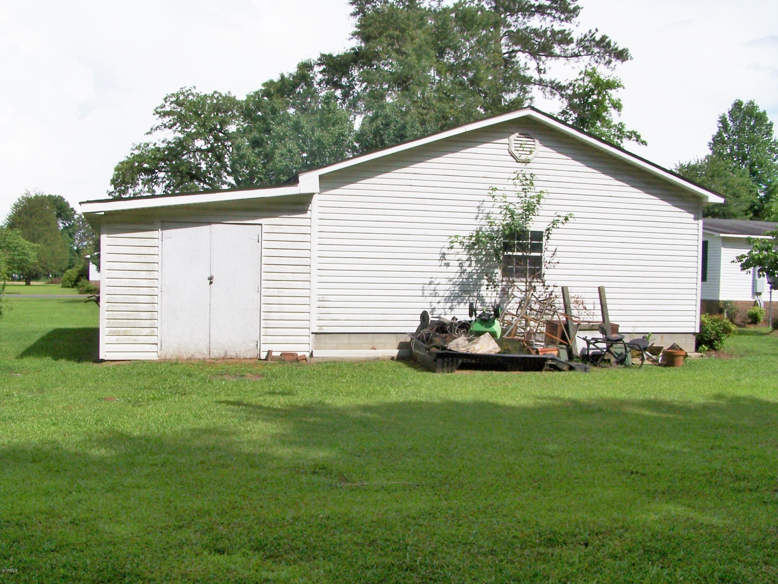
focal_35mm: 39
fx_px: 876
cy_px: 290
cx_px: 387
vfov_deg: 36.8
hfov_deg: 47.9
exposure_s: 1/800
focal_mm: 6.3
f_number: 5.6
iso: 80
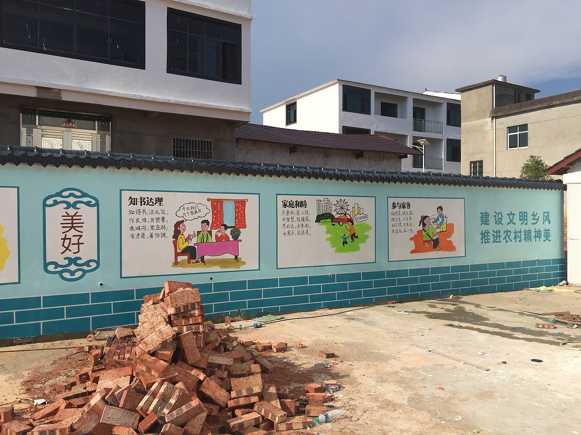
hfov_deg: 61.7
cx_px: 290
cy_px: 218
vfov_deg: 48.2
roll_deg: -0.9
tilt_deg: -1.4
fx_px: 487
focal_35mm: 29
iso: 32
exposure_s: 1/2639
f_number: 2.2
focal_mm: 4.15
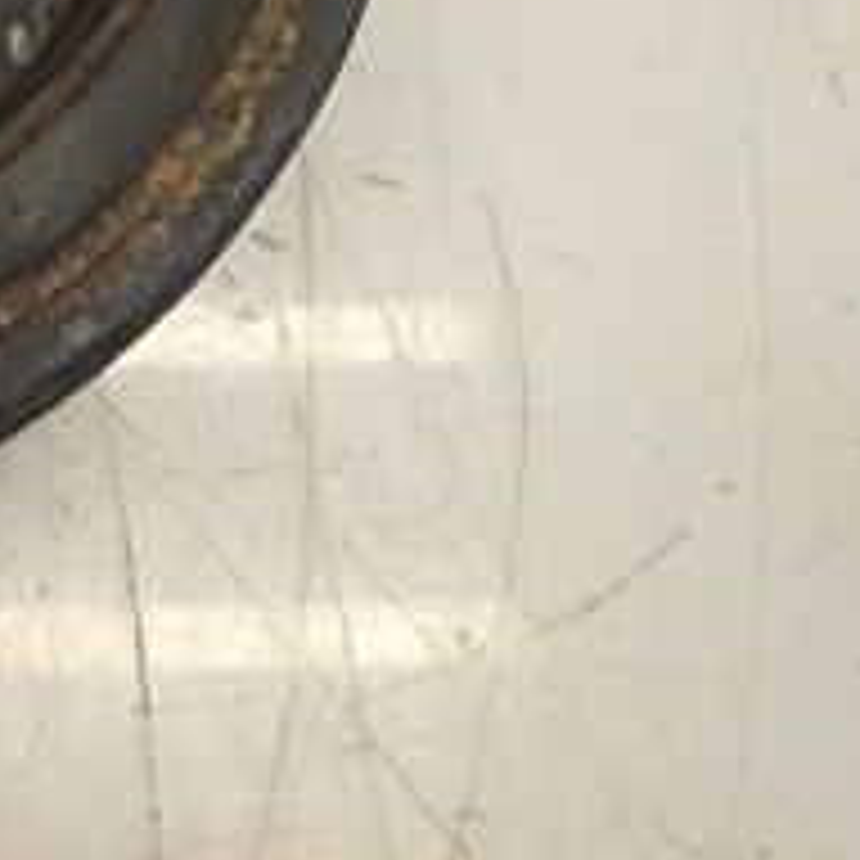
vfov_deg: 18.9
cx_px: -522
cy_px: -216
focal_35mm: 86
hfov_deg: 17.6
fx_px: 2417
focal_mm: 5.2
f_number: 4.6
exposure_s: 1/40
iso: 250
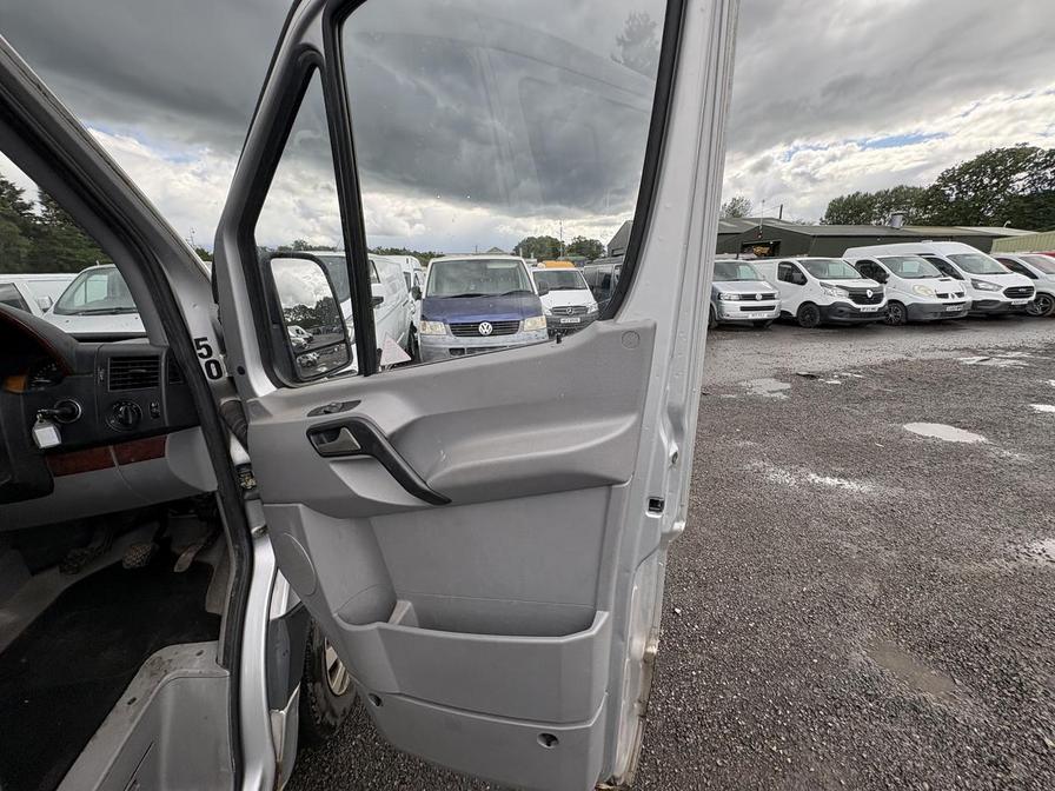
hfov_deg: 102.1
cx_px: 528
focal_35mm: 14
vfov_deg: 85.7
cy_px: 396
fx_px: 427
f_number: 2.2
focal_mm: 2.22
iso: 40
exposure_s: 1/456
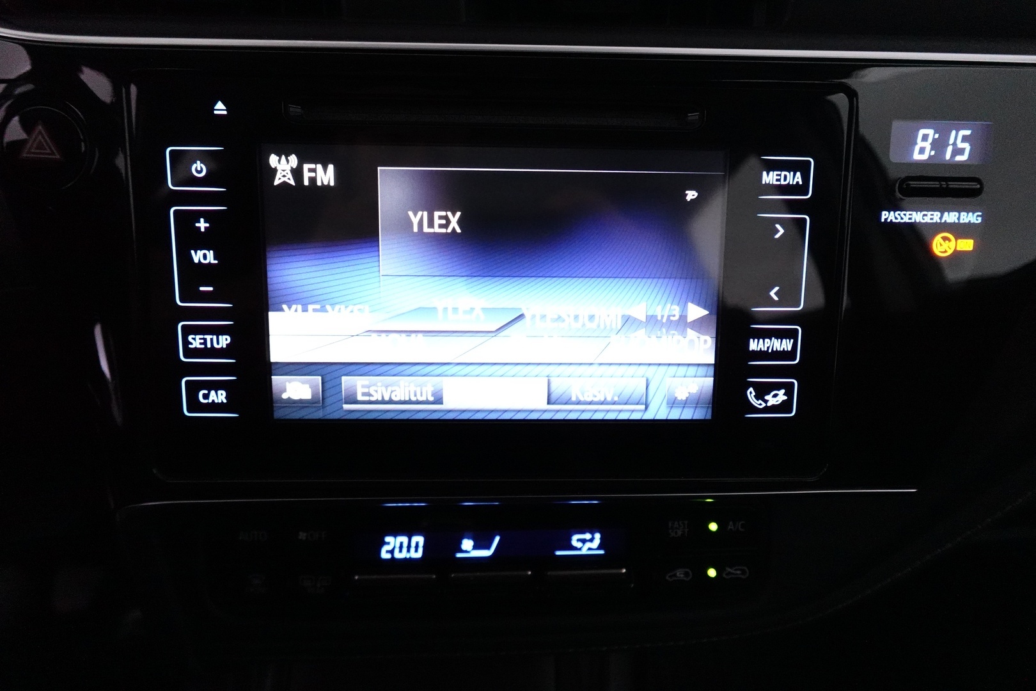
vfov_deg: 61.9
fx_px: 576
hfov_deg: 84.0
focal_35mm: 20
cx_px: 518
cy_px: 346
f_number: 2
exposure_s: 1/250
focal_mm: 7.6
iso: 3200
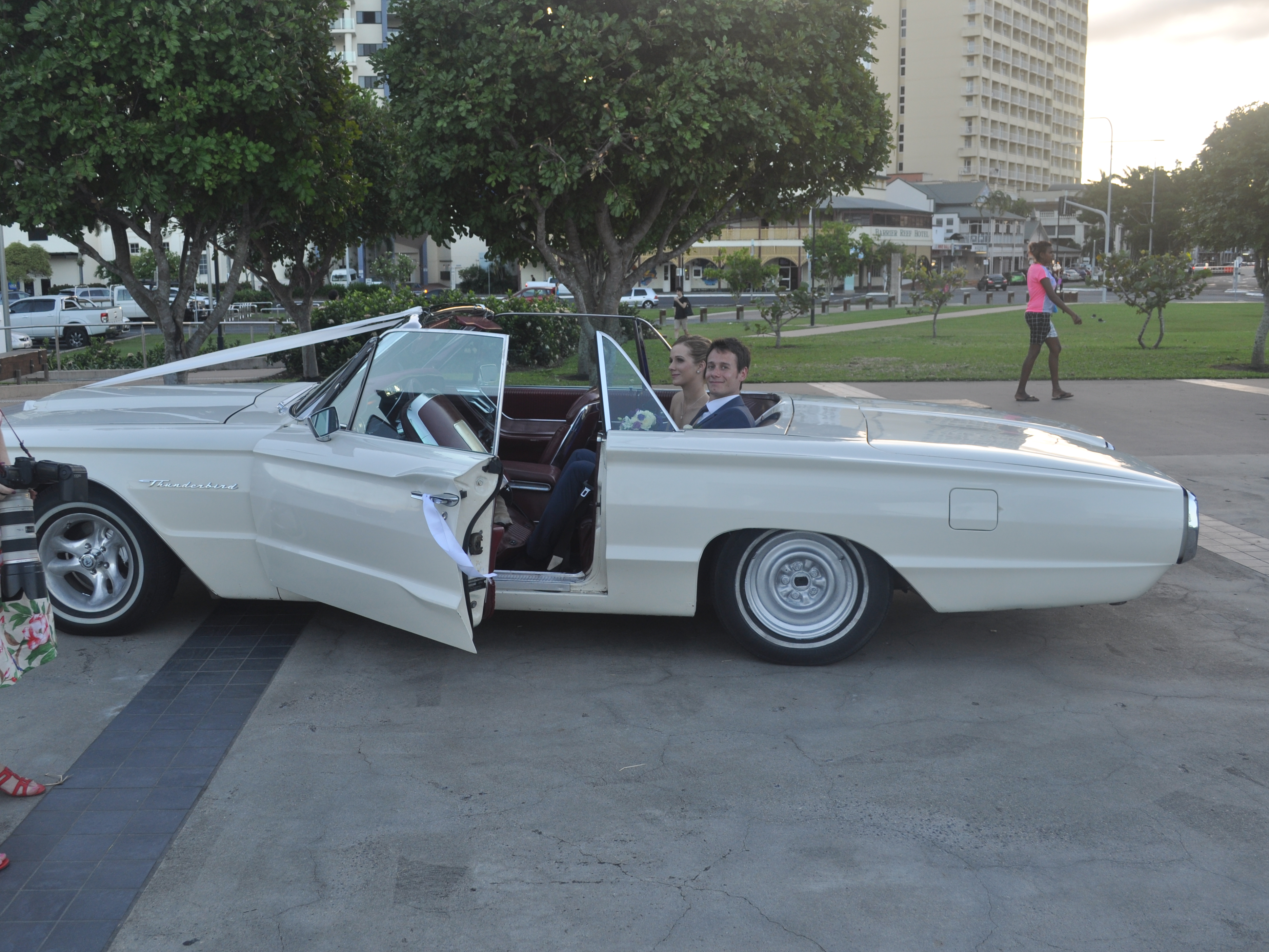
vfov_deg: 42.9
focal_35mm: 33
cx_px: 568
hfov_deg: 55.2
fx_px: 1210
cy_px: 470
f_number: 7.1
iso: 200
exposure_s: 1/200
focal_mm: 20
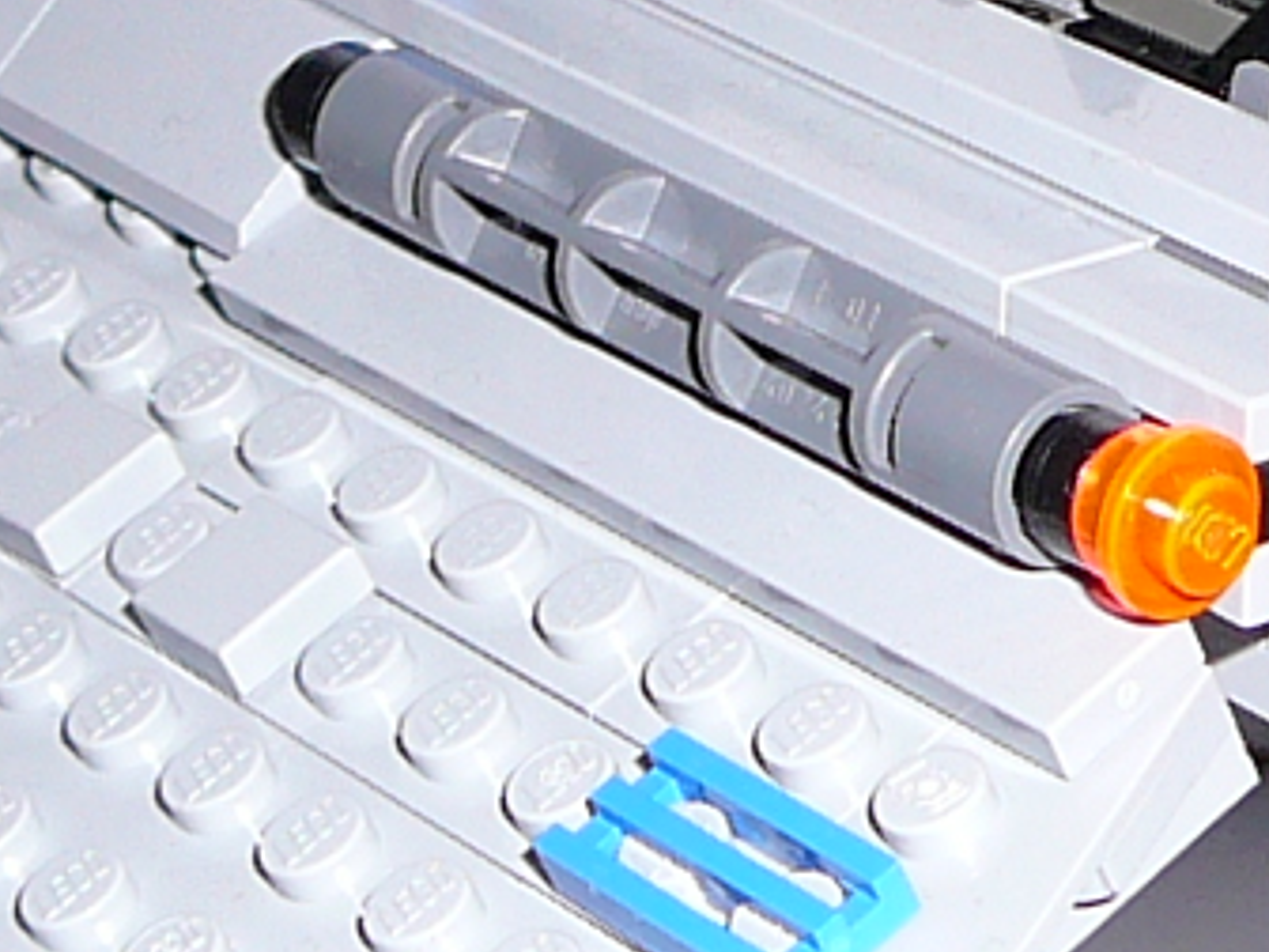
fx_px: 6452
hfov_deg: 11.2
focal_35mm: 176
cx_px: 910
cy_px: 302
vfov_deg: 8.4
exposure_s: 1/30
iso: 100
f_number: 2.8
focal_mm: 5.2
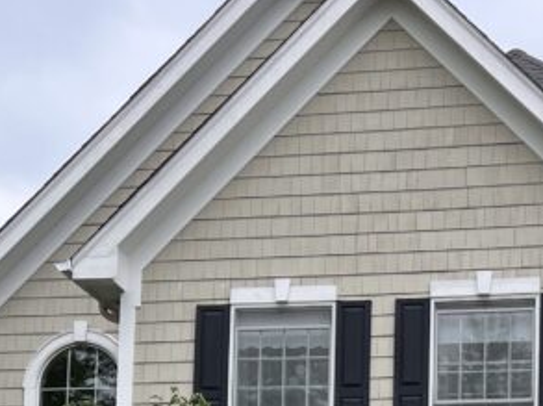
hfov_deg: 20.9
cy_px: 645
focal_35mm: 91
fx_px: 1426
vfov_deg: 14.8
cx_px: 526
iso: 50
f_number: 1.5
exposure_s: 1/880
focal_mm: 5.7
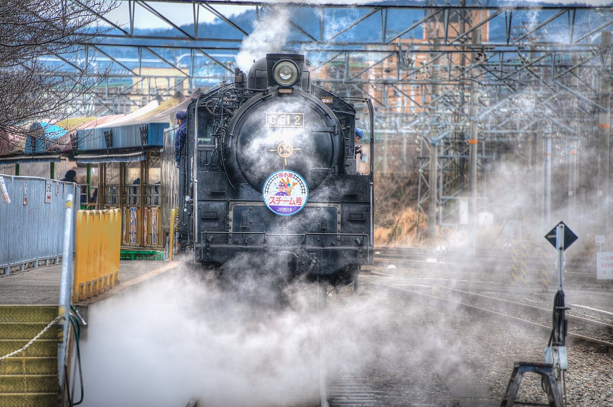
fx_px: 5101
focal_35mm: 300
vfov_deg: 4.6
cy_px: 204
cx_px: 306
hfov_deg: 6.9
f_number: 5.6
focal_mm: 300
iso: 200
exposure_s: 1/320
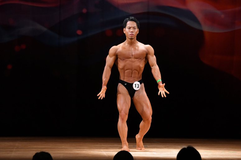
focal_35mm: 270
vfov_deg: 5.1
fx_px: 1807
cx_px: 120
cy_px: 80
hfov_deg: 7.6
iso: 4000
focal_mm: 180
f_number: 5.6
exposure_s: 1/400
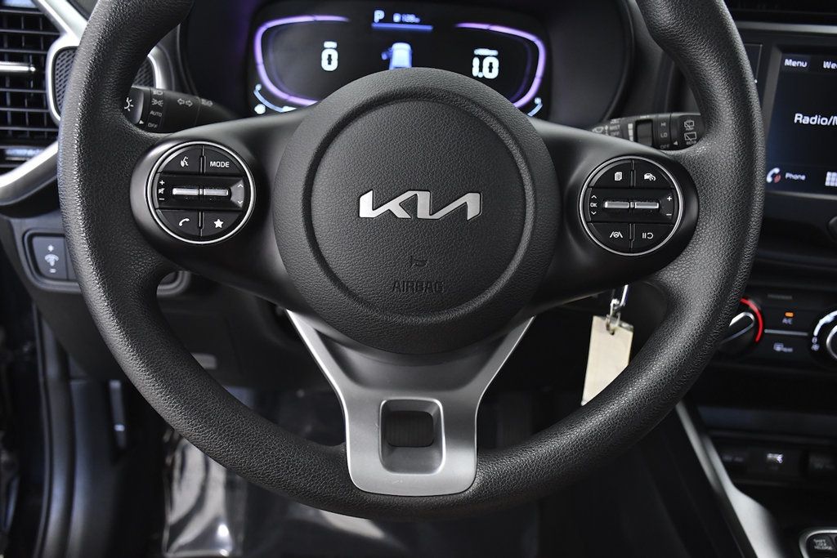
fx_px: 837
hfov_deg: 53.1
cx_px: 418
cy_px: 279
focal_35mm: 36
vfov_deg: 36.9
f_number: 4.5
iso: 2500
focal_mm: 24
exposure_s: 1/200
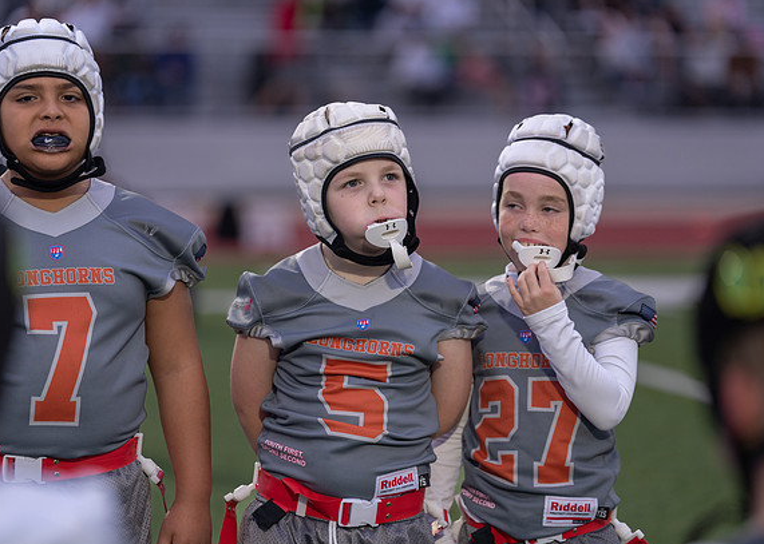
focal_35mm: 164
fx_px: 3556
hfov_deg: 12.3
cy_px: 274
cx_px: 384
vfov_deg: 8.8
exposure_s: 1/320
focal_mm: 154
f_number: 2.8
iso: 500
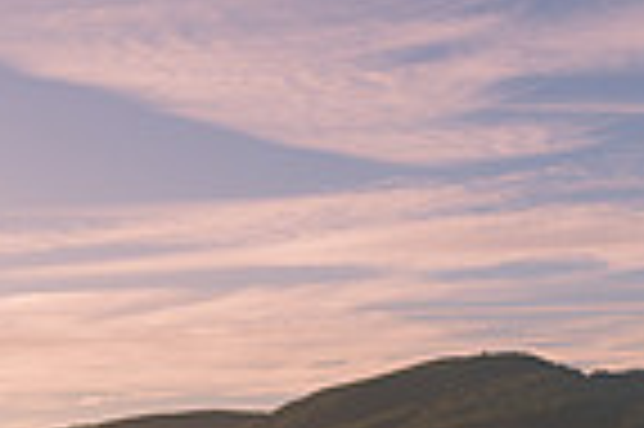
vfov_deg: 9.4
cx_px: 401
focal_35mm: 145
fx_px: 2591
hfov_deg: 14.2
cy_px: 435
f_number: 2.8
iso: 200
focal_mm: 35
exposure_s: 1/2500
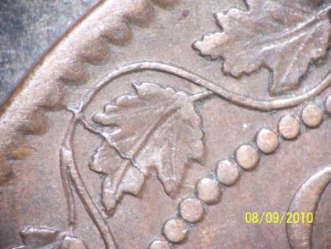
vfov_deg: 11.5
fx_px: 1234
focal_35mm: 129
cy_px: 124
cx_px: 166
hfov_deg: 15.3
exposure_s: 1/20
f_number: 4.8
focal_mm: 20
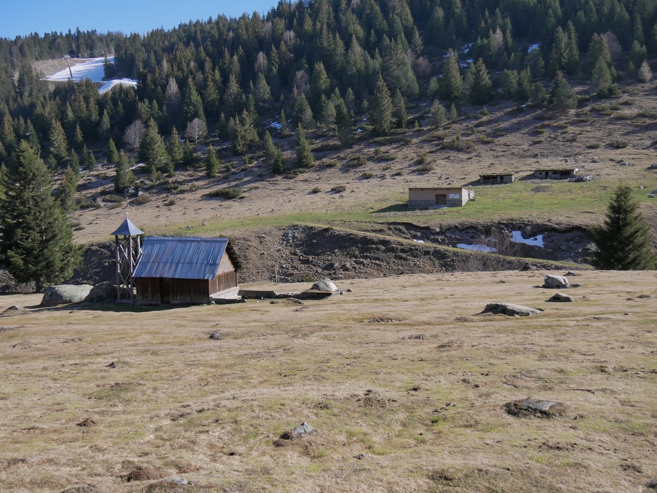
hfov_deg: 53.9
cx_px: 328
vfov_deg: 41.8
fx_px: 646
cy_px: 246
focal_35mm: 34
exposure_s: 1/1600
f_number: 3.7
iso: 200
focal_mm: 17
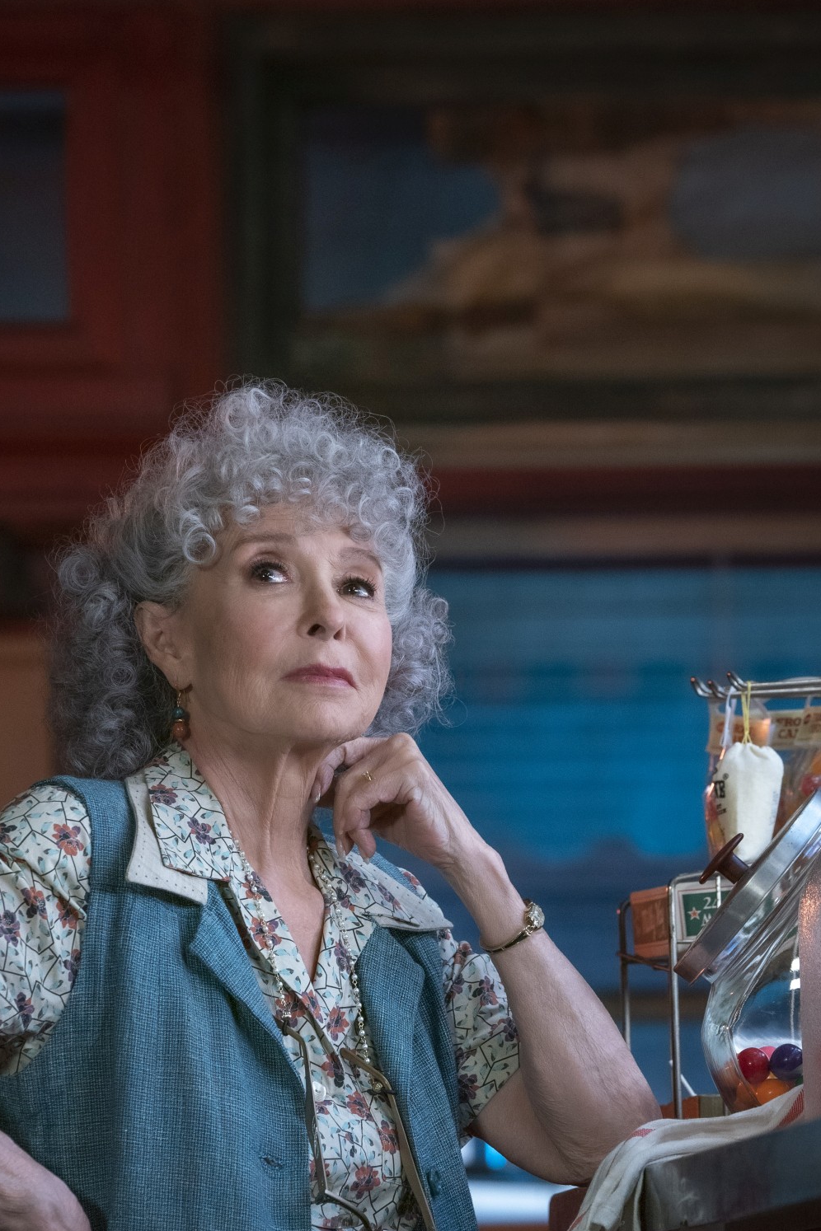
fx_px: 8346
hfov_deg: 5.6
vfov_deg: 8.4
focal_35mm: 244
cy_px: 854
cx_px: 293
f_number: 5.6
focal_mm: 162
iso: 1600
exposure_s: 1/400
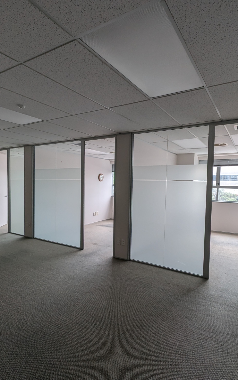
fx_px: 197
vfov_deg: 88.0
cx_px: 122
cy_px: 195
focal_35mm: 19
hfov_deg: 62.2
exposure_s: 1/50.7
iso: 64
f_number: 2.2
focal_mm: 1.95
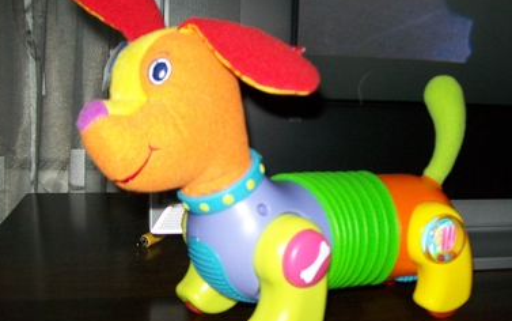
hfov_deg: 46.2
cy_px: 180
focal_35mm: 43
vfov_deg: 29.9
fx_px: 600
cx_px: 274
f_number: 2.7
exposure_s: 1/60
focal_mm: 6.1
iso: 160
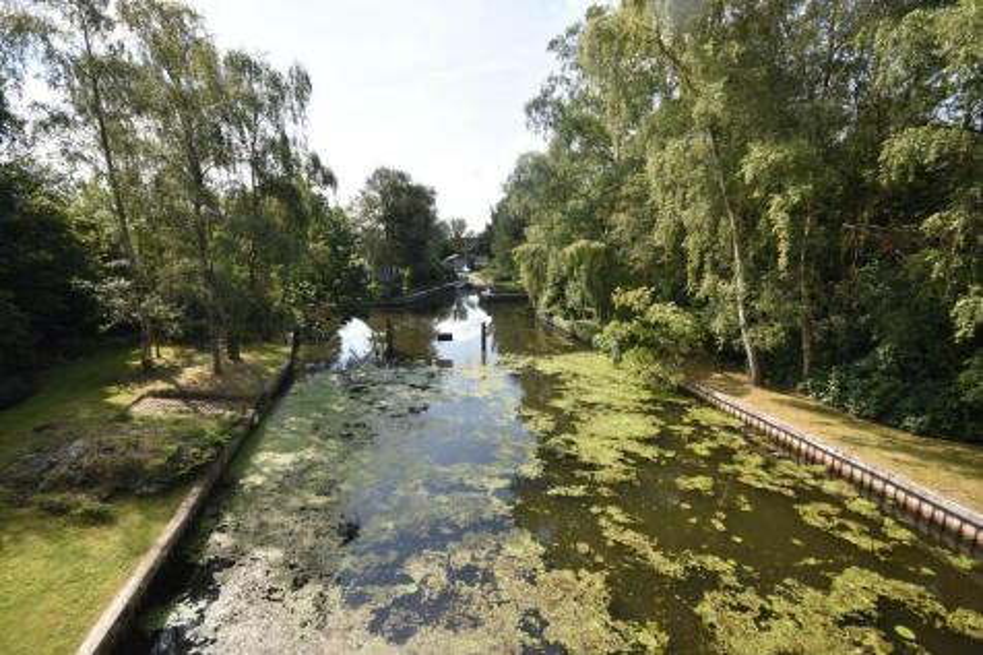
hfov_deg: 100.4
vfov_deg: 77.3
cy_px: 328
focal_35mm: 15
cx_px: 492
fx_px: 409
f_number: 6.3
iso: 100
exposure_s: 1/200
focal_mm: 10
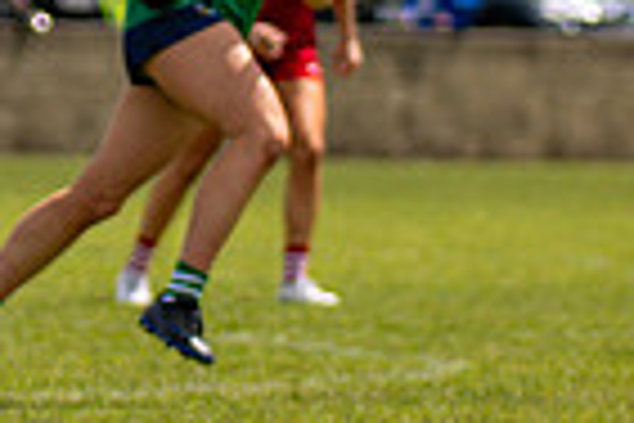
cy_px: 50
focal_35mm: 821
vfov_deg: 1.7
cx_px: -118
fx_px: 14458
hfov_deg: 2.5
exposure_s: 1/6400
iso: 100
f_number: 2.8
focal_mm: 120
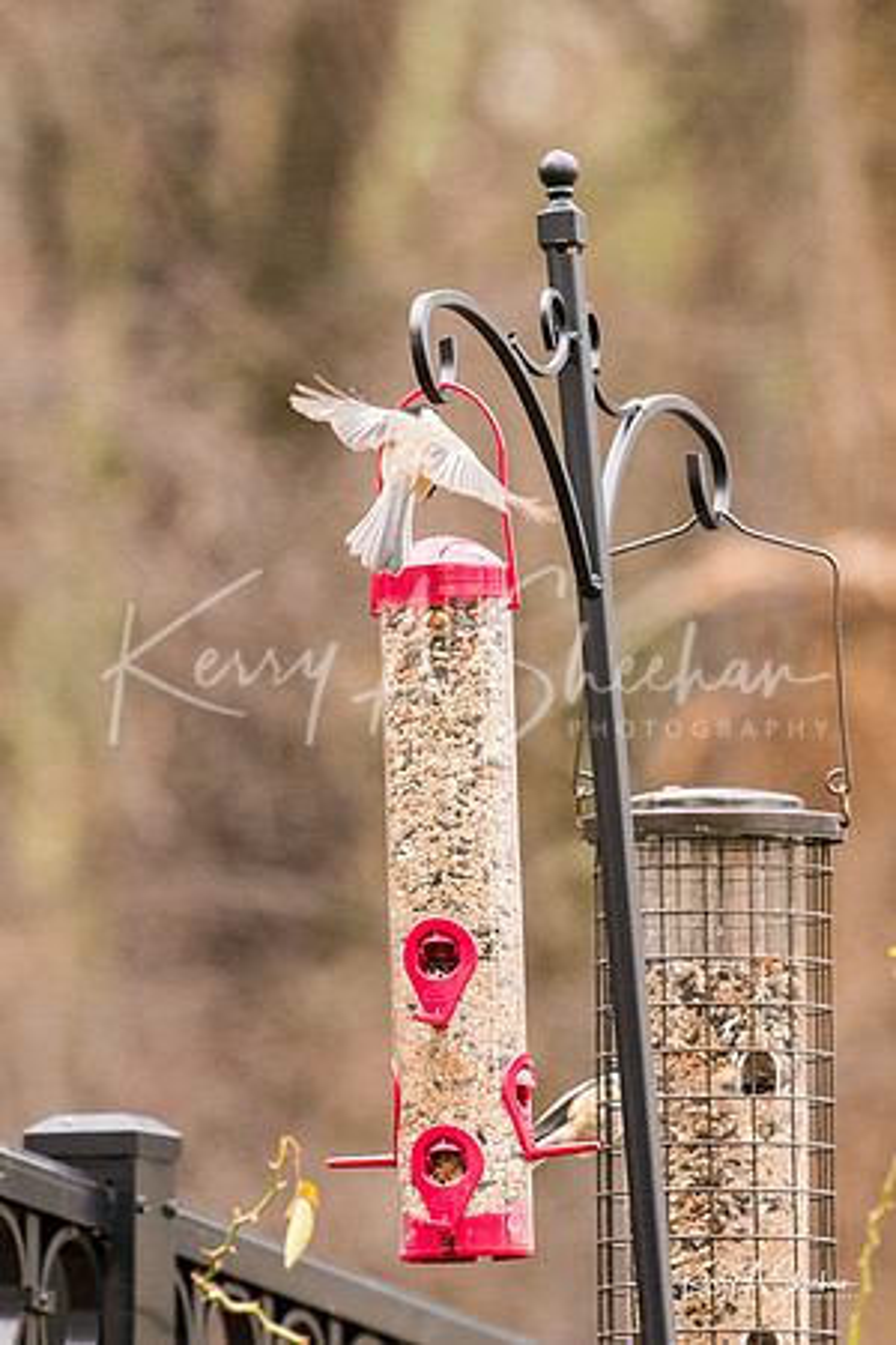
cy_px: 742
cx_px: 654
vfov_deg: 3.6
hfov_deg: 2.4
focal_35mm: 570
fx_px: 21288
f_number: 4.5
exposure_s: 1/1000
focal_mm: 200
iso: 2000
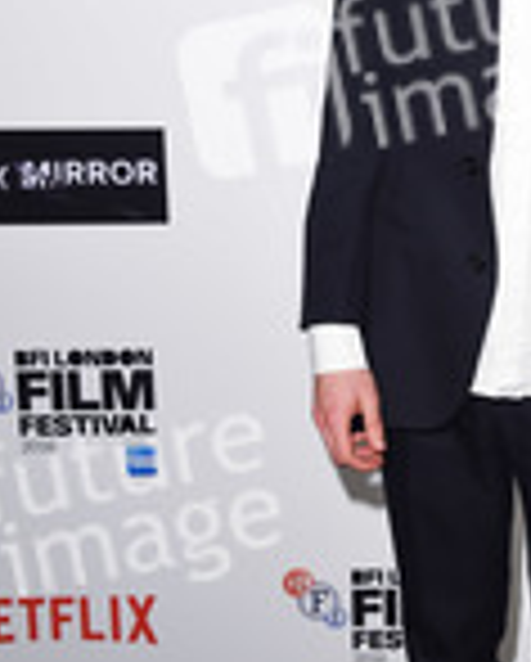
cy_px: 297
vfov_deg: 18.8
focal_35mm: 102
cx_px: 542
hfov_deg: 14.9
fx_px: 2000
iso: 640
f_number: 5.6
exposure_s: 1/250
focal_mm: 40
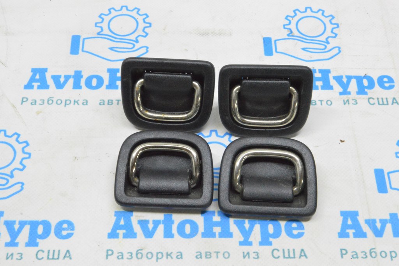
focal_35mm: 68
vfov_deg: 20.1
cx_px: 200
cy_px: 133
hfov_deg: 29.9
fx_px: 748
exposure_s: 1/15
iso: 6400
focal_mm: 45
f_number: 20
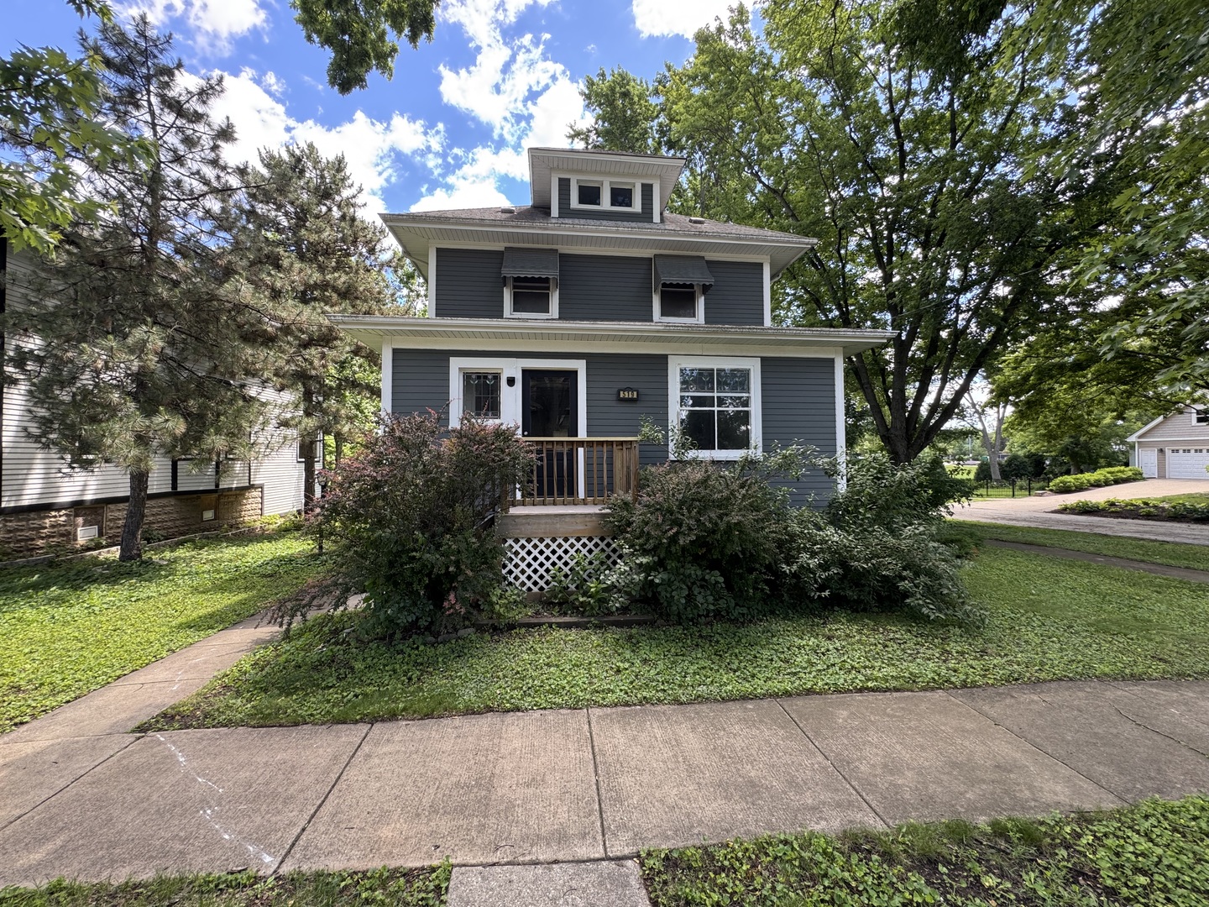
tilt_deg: +0.2
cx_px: 604
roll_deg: +0.2
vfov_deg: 85.7
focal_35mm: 14
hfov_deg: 102.1
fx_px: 489
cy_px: 454
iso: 40
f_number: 2.2
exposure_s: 1/99
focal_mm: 2.22
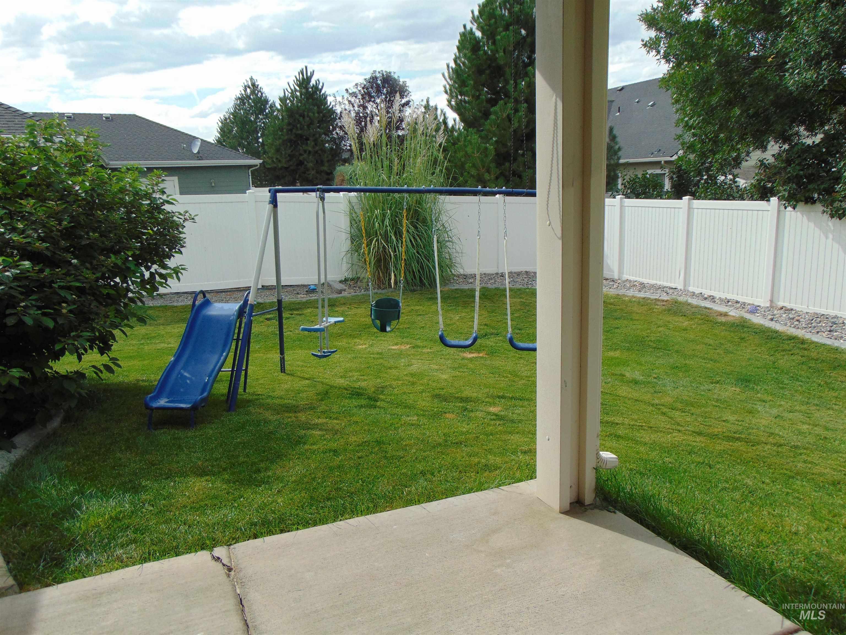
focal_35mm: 25
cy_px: 318
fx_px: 611
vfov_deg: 54.9
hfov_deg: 69.4
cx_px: 423
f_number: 3
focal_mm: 4.5
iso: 80
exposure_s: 1/800
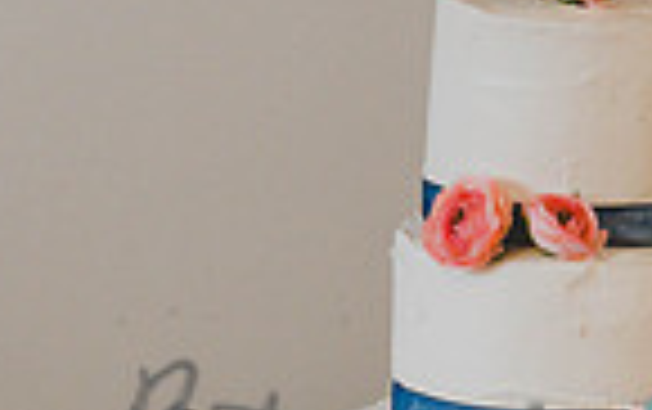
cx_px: 55
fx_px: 2722
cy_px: 390
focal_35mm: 153
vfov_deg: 8.6
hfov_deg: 13.5
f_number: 2.8
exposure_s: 1/125
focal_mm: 24
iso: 2200
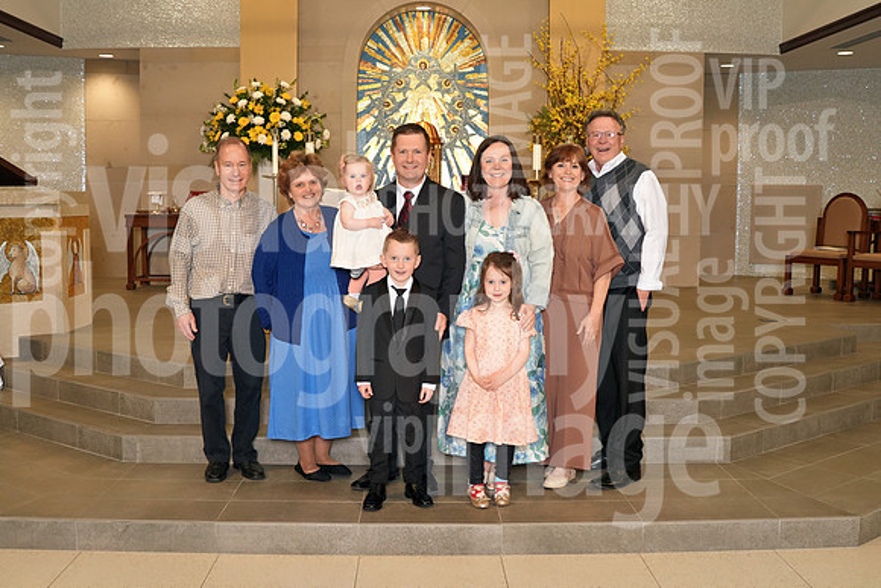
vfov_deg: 36.9
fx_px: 881
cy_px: 294
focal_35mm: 36
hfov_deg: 53.1
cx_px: 440
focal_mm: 24
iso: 1250
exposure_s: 1/80
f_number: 8
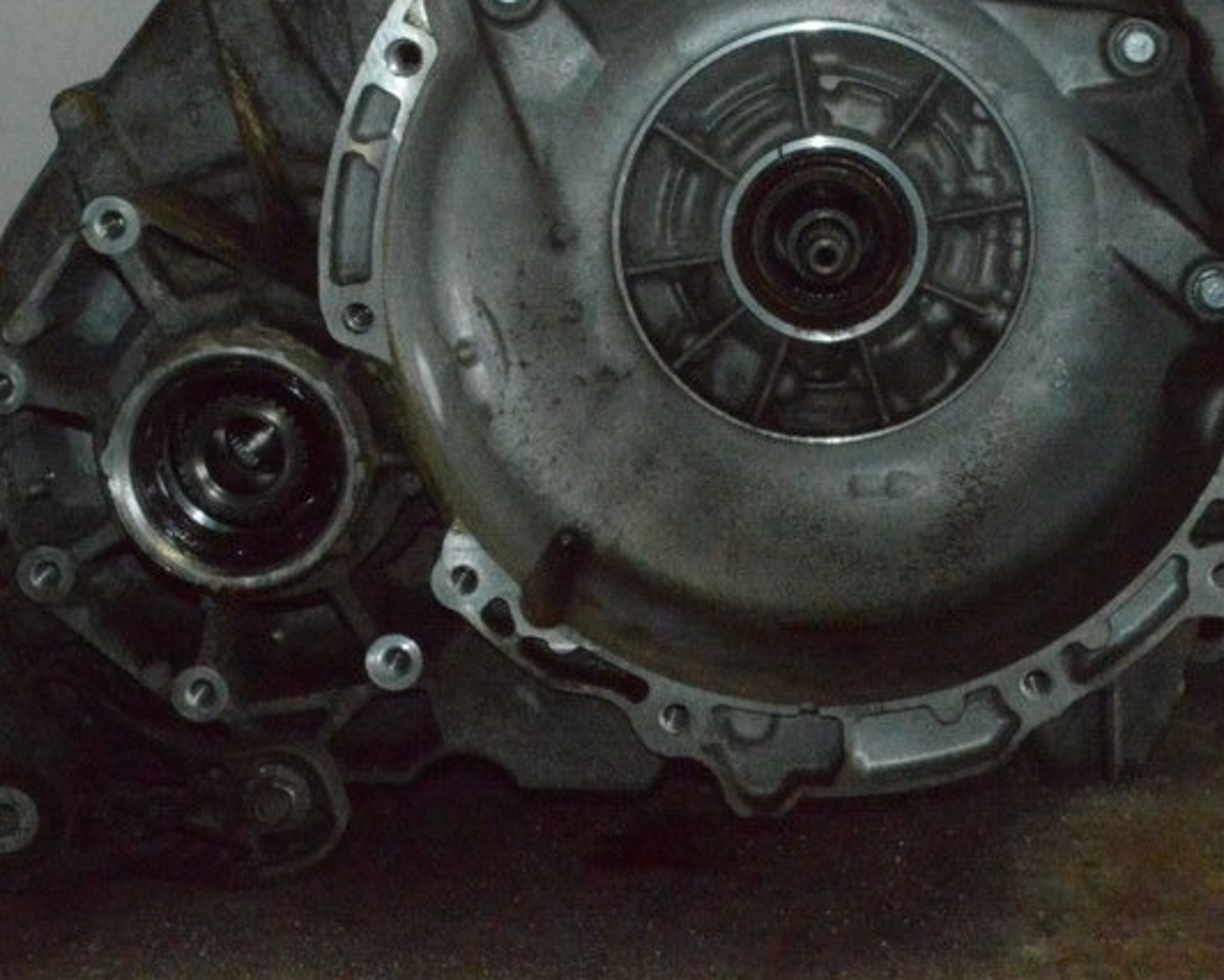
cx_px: 794
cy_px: 238
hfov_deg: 20.7
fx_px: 3334
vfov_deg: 16.6
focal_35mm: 92
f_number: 29
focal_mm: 34
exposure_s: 1/40
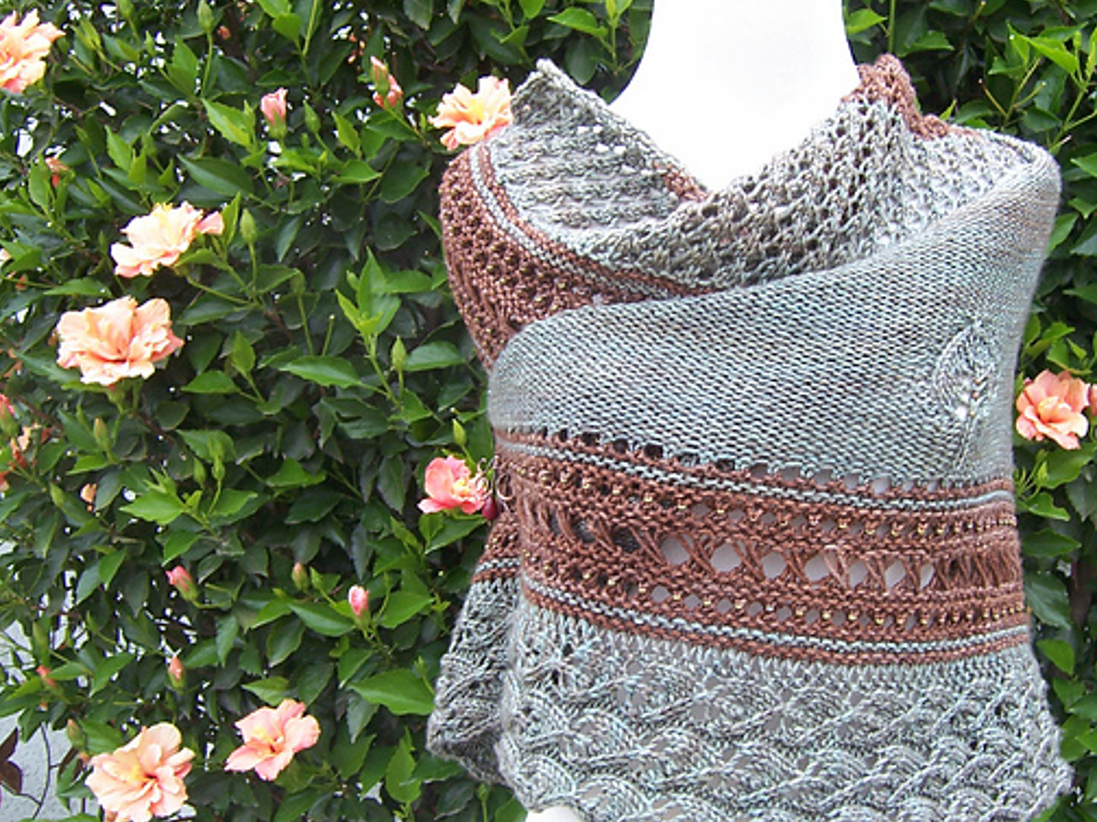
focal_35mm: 42
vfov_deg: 34.3
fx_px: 1331
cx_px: 665
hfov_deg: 44.5
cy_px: 440
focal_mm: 5.5
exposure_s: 1/125
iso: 80
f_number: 3.4
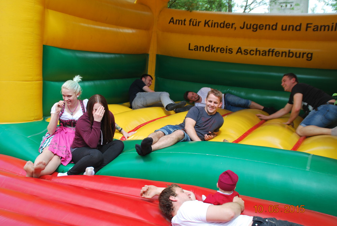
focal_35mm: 42
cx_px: 168
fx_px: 394
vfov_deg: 32.0
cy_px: 113
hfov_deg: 46.3
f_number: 5.6
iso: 125
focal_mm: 28
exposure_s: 1/125
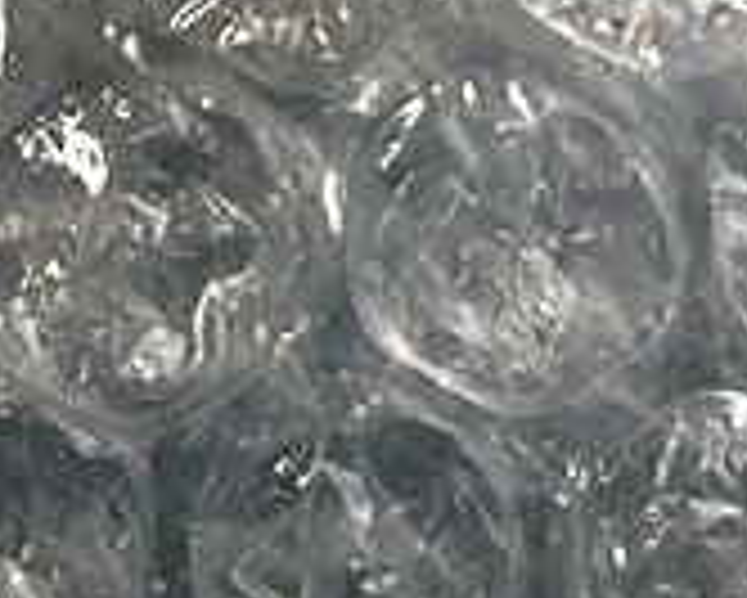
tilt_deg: -81.1
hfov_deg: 16.6
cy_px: -279
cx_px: -230
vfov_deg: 13.4
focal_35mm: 109
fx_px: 2411
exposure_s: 1/30
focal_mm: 4.15
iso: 50
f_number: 2.2
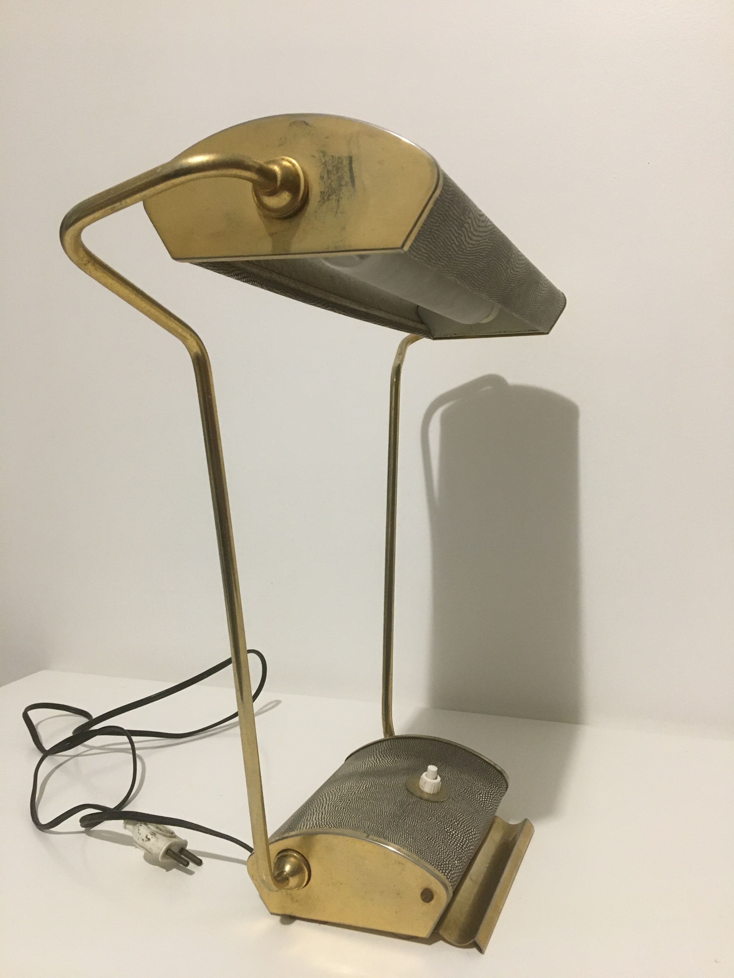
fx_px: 820
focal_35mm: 29
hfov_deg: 48.2
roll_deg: +1.5
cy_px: 489
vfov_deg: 61.7
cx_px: 367
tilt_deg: -5.1
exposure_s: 1/33
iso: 200
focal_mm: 4.15
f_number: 2.2
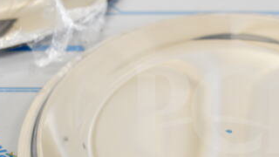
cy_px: 134
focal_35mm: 75
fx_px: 555
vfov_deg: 15.9
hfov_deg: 27.8
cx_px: 212
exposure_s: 1/80
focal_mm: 25
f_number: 4.5
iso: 1600
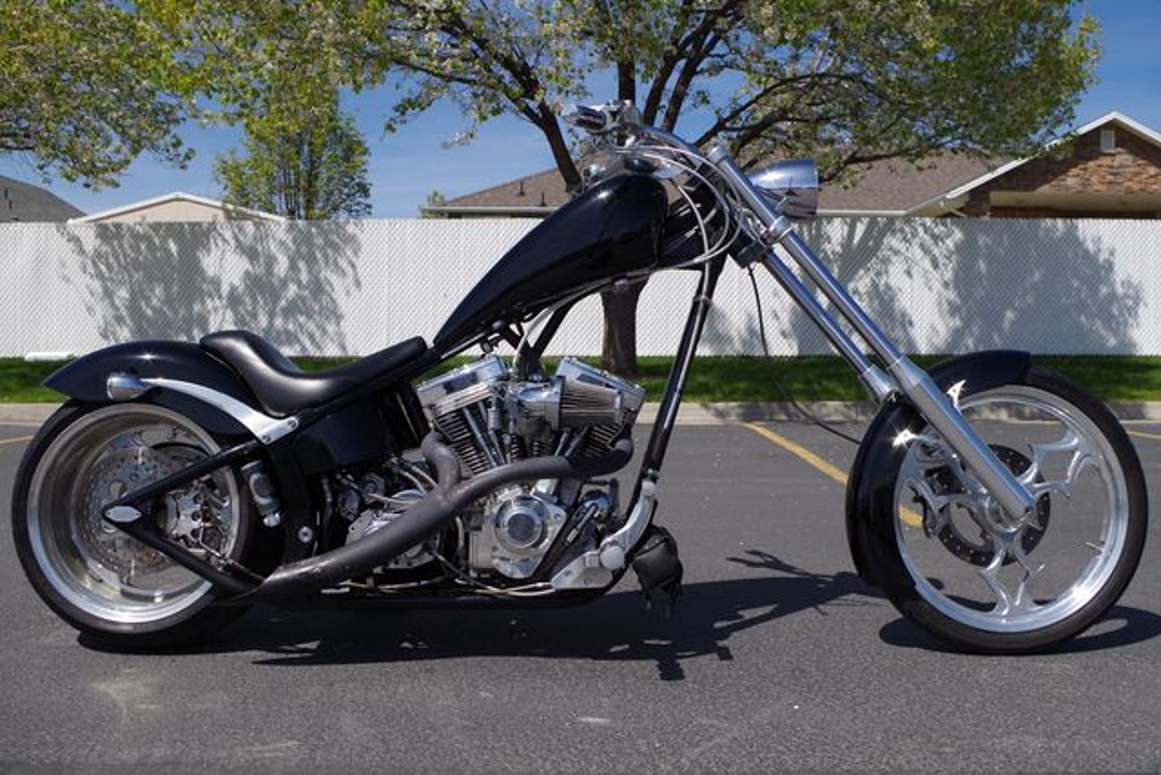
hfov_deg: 55.8
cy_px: 388
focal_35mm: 34
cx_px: 580
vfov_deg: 38.9
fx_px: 1097
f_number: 8
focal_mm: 23.13
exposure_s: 1/400
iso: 100
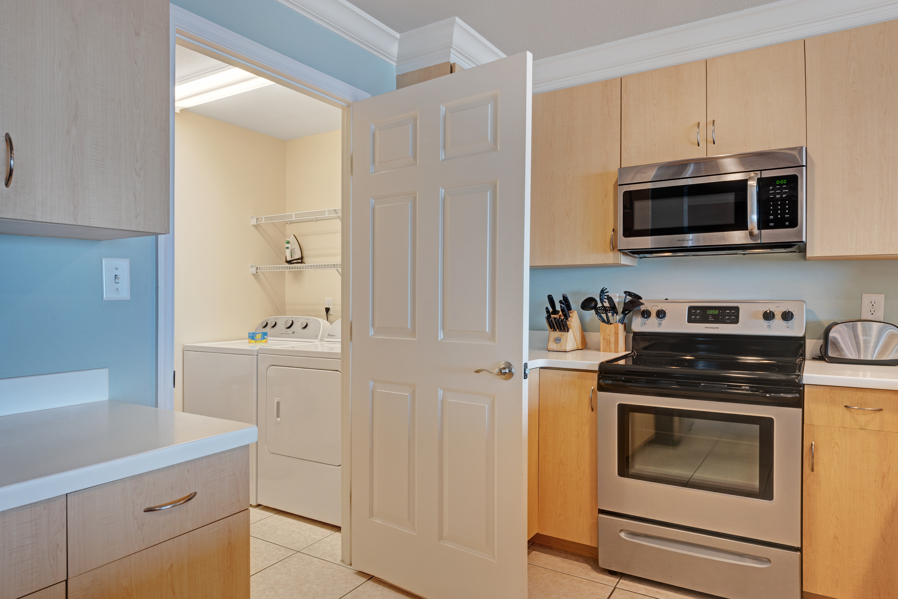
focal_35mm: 22
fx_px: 549
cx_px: 449
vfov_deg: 57.3
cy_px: 300
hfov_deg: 78.6
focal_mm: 22
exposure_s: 1/15
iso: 320
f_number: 9
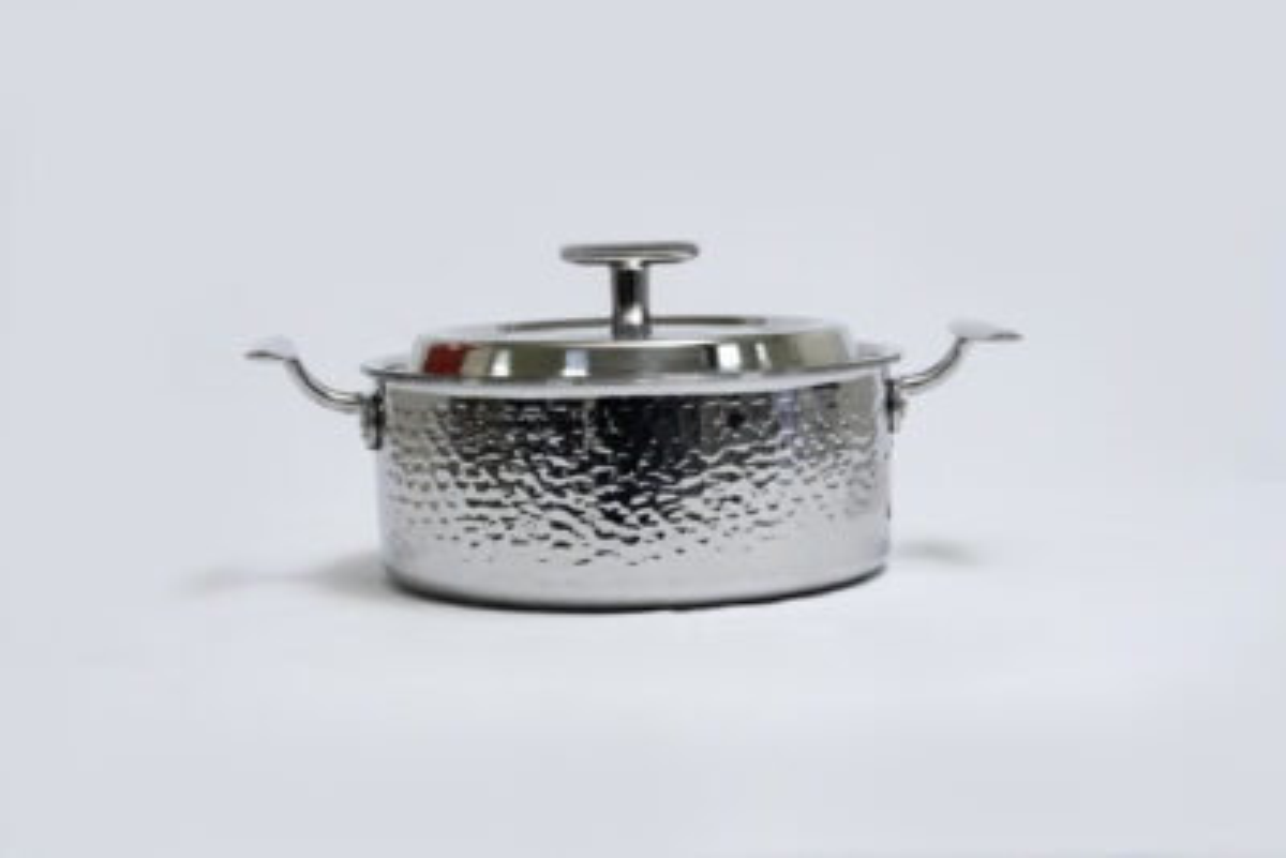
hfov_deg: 28.8
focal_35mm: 70
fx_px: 2501
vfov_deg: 19.5
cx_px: 643
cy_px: 429
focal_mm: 70
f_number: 16
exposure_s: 1/160
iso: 6400
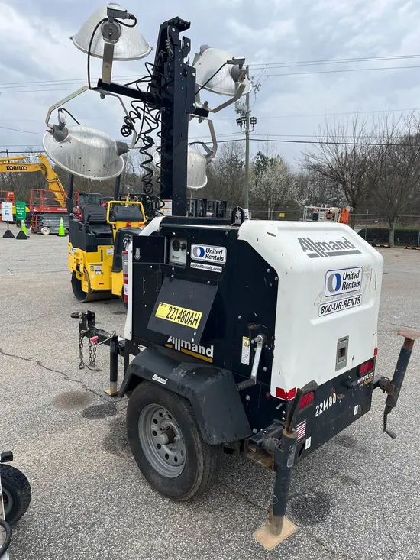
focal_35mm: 26
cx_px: 210
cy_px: 280
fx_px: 420
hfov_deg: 53.1
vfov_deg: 67.3
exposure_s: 1/1106
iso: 50
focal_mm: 5.1
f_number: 1.6
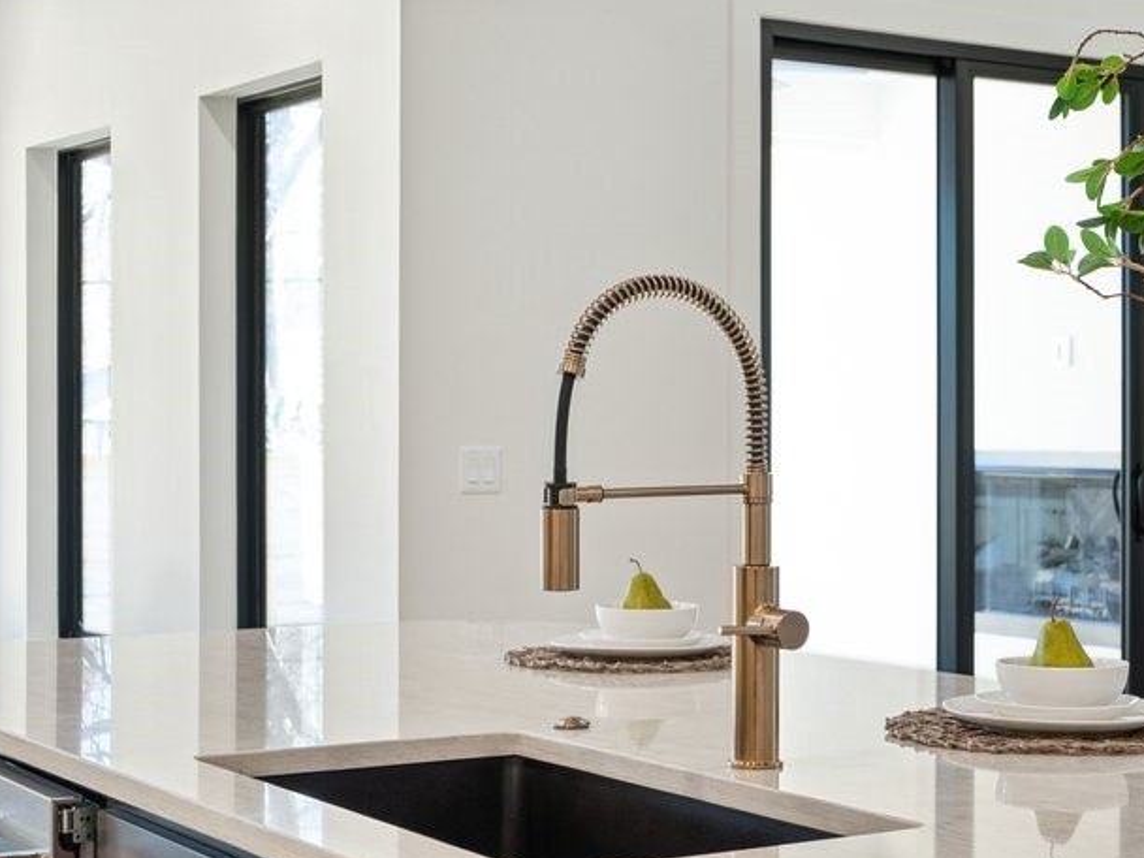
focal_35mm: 68
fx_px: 2247
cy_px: 446
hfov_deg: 28.5
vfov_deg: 21.6
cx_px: 675
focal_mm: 28
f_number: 6.3
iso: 200
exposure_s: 1/30
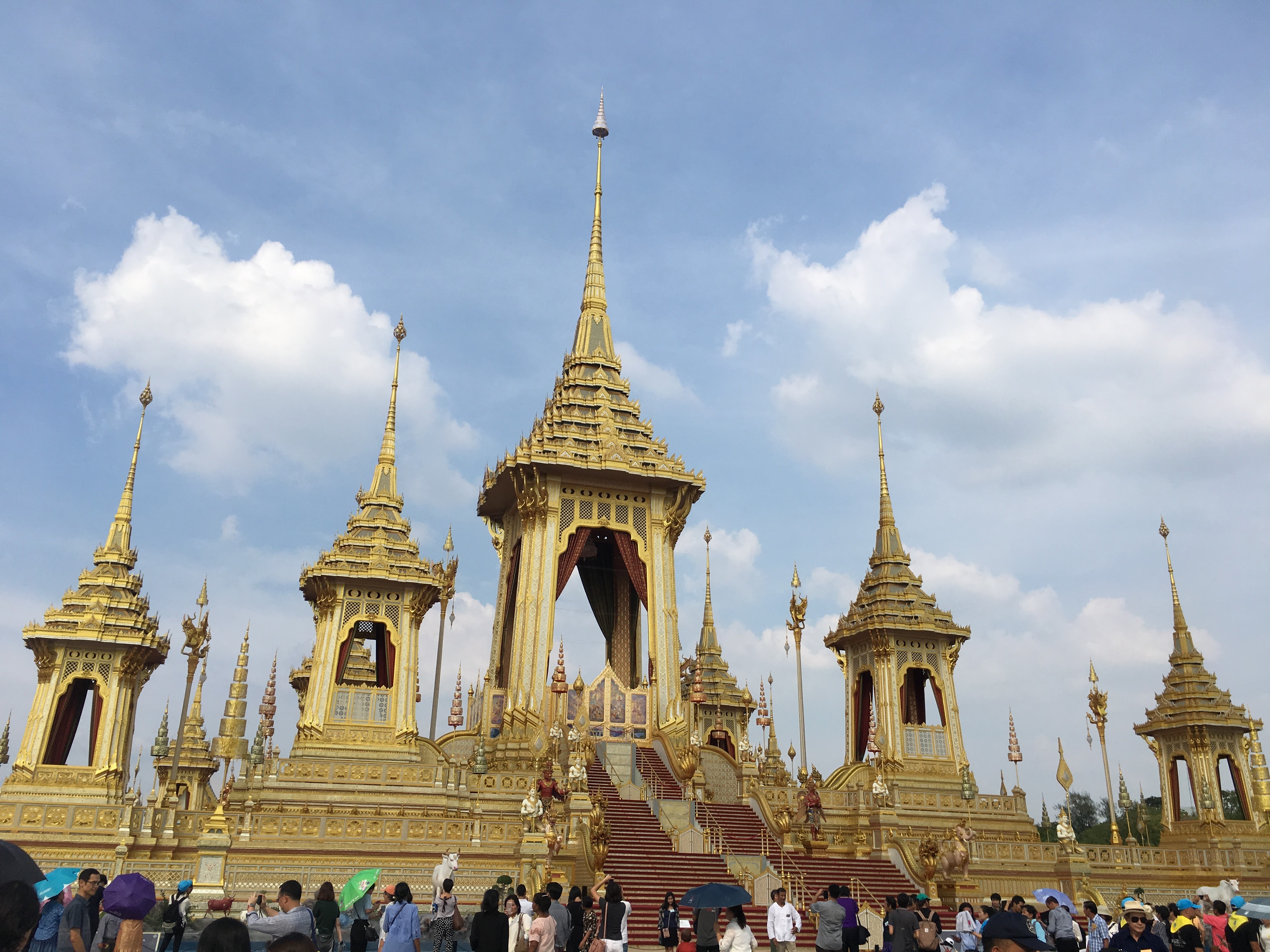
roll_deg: -3.0
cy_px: 476
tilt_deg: +21.2
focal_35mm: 29
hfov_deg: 61.7
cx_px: 635
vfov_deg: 48.2
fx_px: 1064
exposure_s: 1/2137
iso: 25
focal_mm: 4.15
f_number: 2.2
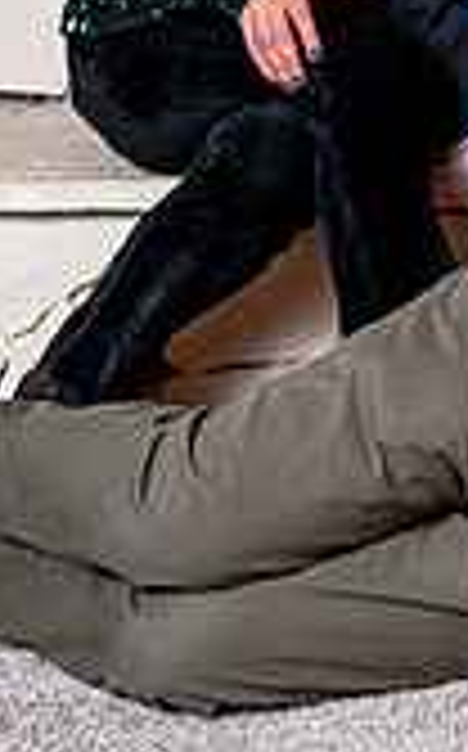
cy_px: -92
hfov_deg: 9.2
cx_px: 684
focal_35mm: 139
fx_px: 2844
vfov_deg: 14.7
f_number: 5
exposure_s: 1/200
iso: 500
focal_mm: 38
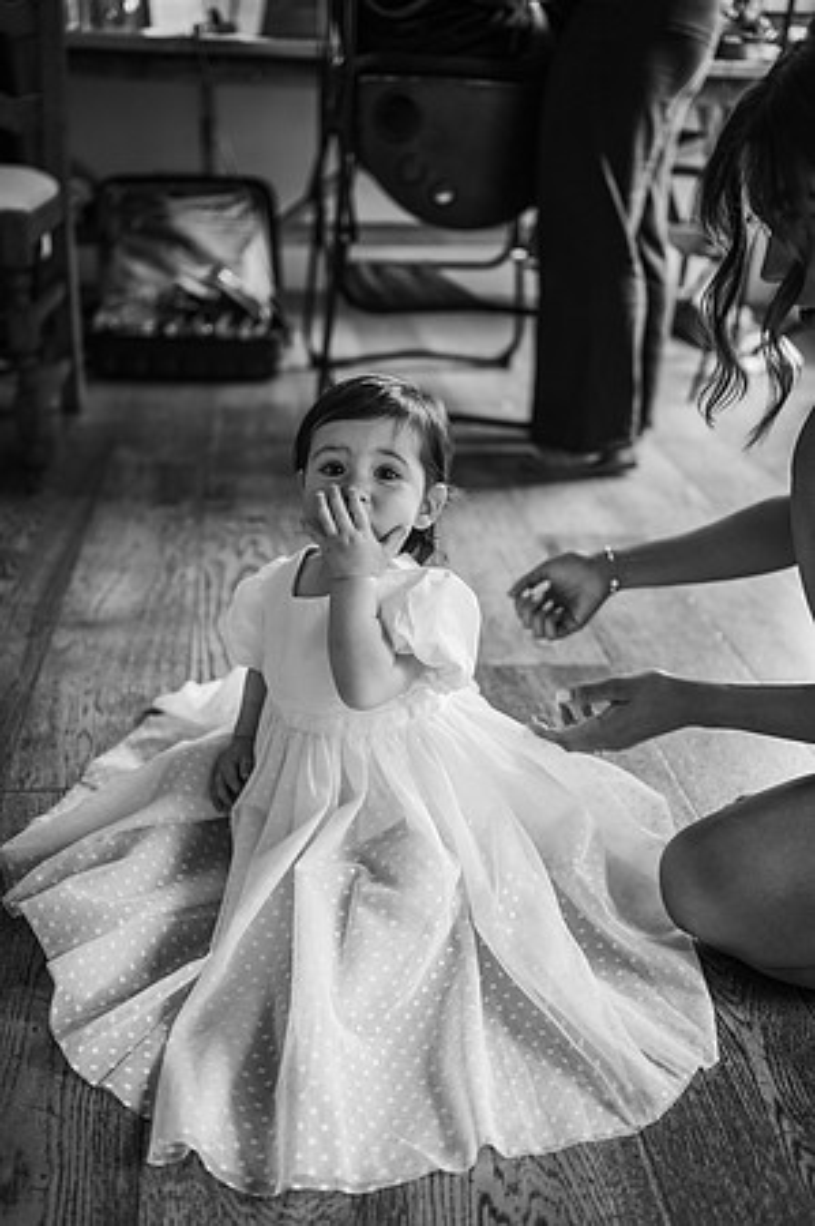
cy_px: 613
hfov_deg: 37.8
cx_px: 408
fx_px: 1191
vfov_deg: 54.5
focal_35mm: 35
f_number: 2
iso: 220
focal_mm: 35
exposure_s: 1/200
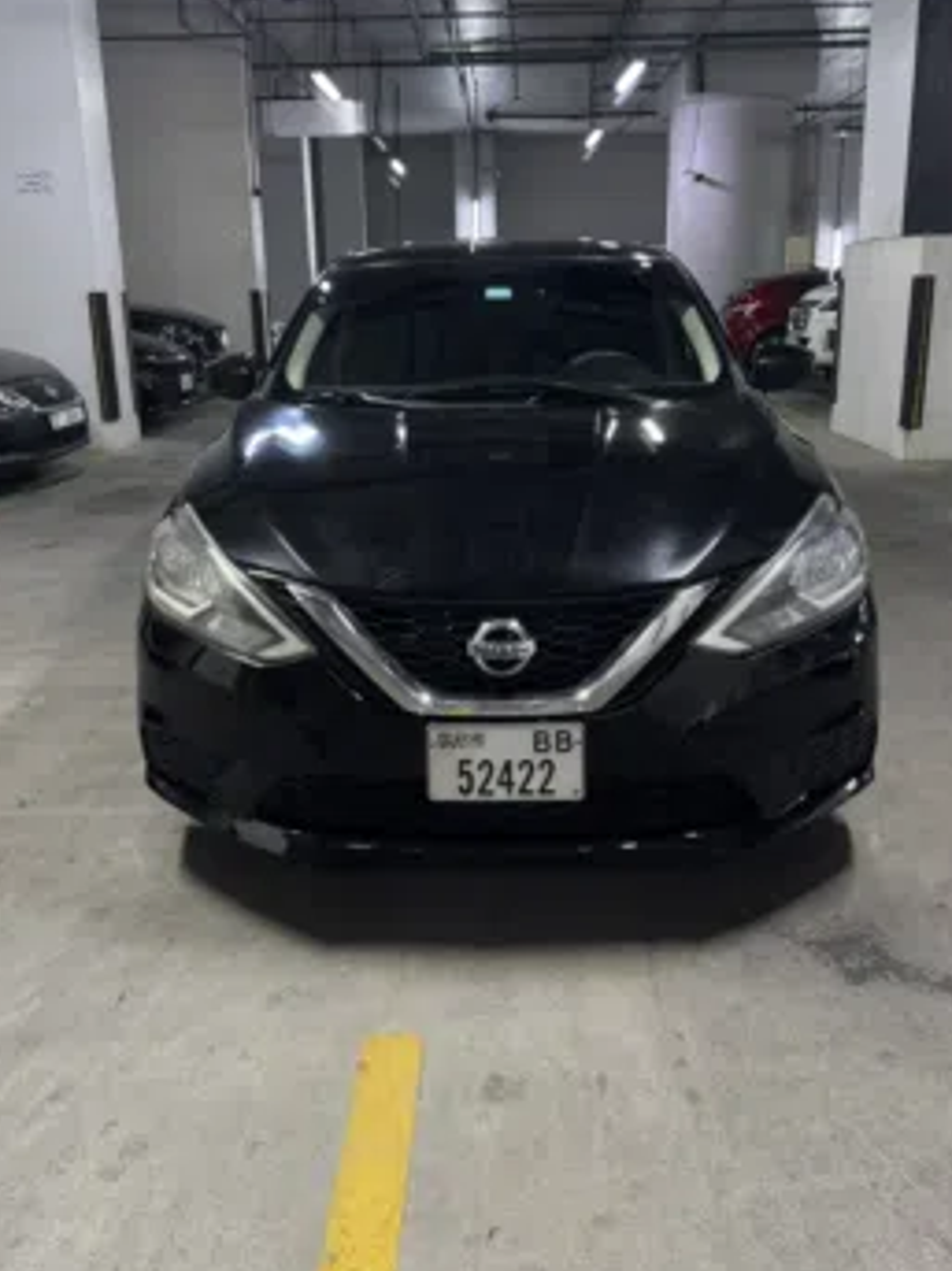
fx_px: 1027
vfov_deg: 63.2
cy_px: 552
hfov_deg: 49.7
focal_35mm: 28
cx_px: 482
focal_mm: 6.76
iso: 1000
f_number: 1.78
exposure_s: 1/33
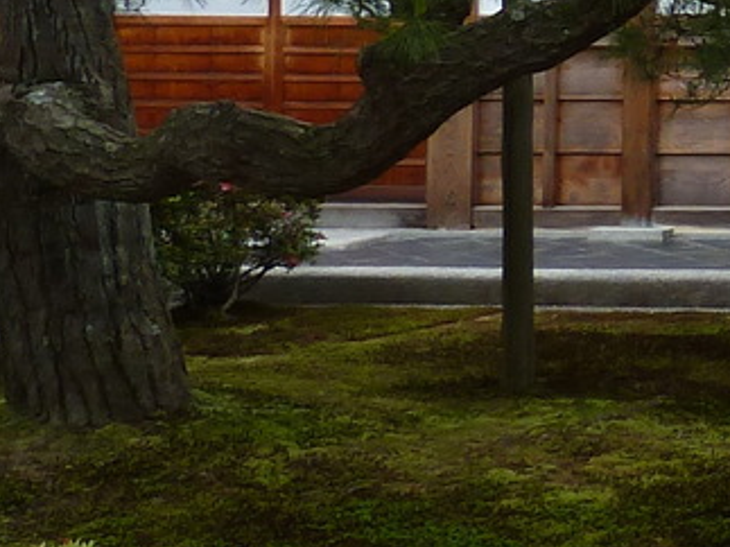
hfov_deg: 12.4
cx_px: 1763
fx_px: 2614
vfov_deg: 11.7
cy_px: -131
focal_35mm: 124
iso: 80
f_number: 3.5
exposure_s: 1/100
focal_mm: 4.1
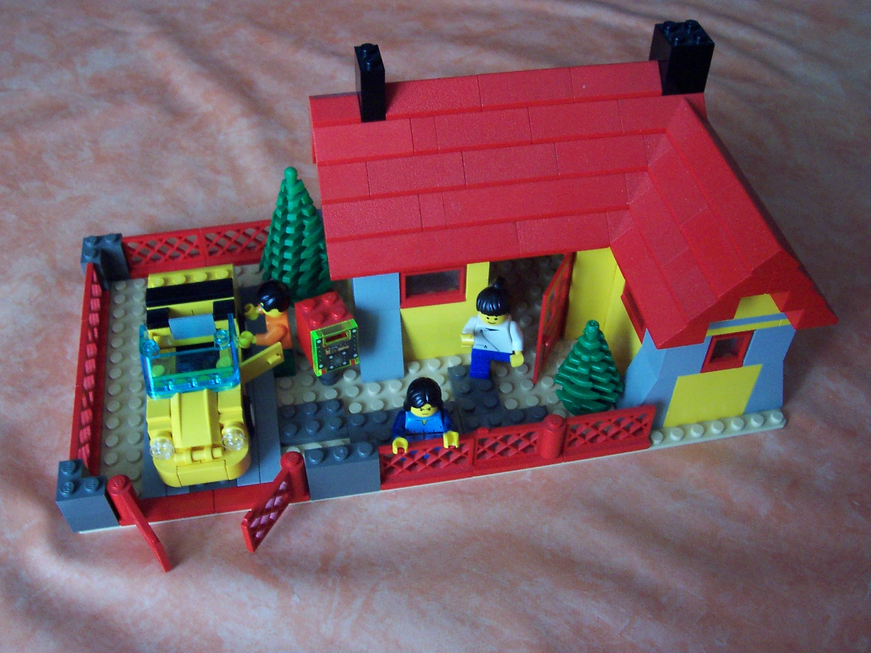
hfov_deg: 50.1
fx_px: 931
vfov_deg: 38.7
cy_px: 326
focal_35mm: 37
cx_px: 436
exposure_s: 1/15
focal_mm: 5.6
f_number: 2.8
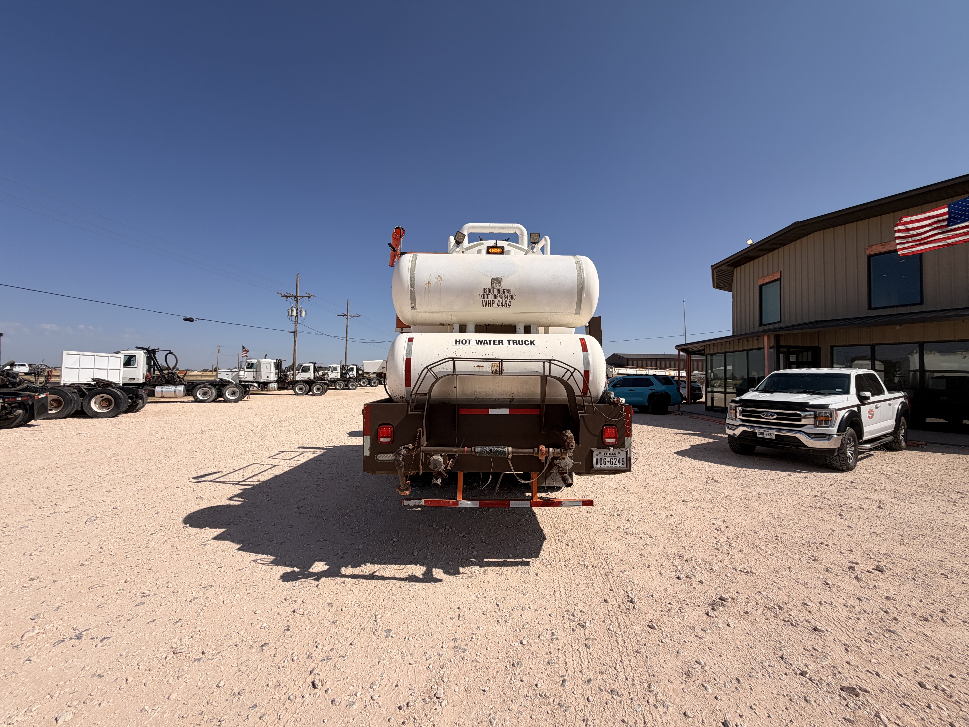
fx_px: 392
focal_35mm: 14
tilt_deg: +1.5
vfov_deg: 85.7
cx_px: 484
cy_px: 364
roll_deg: -1.1
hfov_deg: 102.1
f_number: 2.2
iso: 25
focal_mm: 2.22
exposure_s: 1/1848
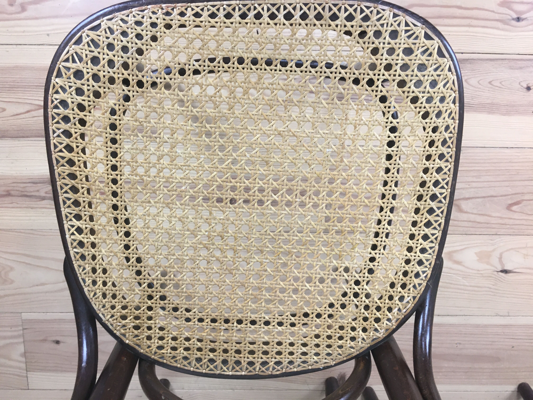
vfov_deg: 48.2
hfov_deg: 61.7
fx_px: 447
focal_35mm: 29
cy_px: 200
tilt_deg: -78.6
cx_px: 266
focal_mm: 4.15
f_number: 2.2
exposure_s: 1/33
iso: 64
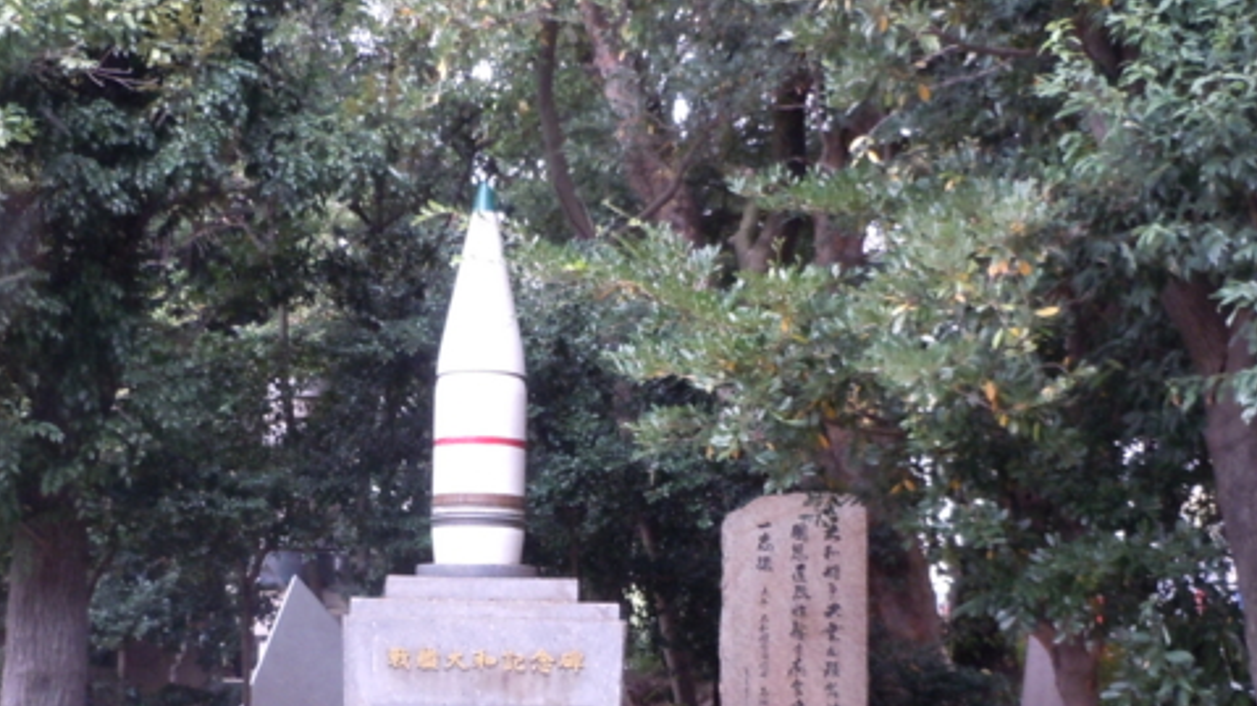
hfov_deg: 40.4
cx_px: 504
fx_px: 1699
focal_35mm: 51
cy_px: 522
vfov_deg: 23.3
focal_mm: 5
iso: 400
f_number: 3.7
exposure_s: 1/30
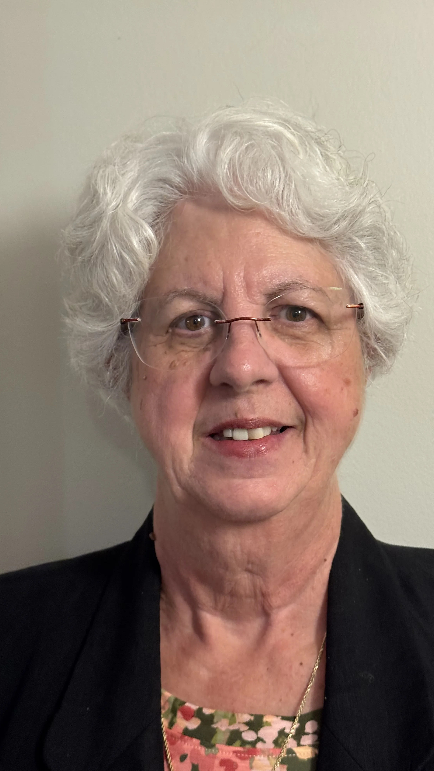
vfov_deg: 39.2
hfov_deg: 22.6
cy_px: 386
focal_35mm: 53
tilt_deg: -9.8
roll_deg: -0.3
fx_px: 1084
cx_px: 260
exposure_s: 1/60
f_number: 1.78
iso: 200
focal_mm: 6.76
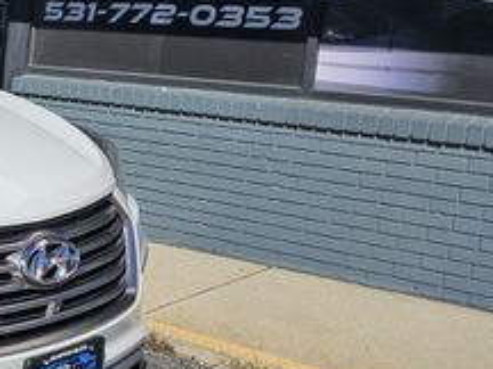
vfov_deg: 21.6
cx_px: -228
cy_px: 175
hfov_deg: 23.4
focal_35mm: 68
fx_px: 968
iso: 10
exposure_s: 1/1461
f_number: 1.7
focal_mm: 6.3
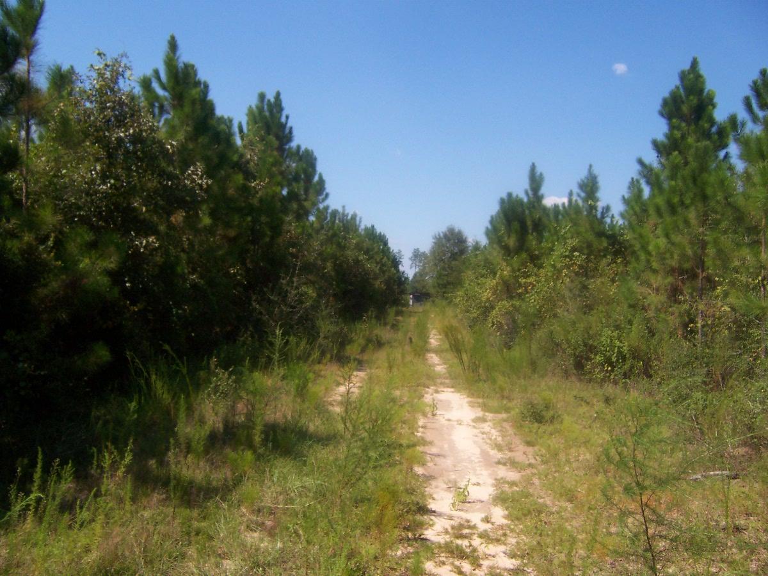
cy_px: 288
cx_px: 384
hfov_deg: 55.4
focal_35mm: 33
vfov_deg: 42.9
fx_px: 732
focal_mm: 5.5
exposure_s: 1/750
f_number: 4
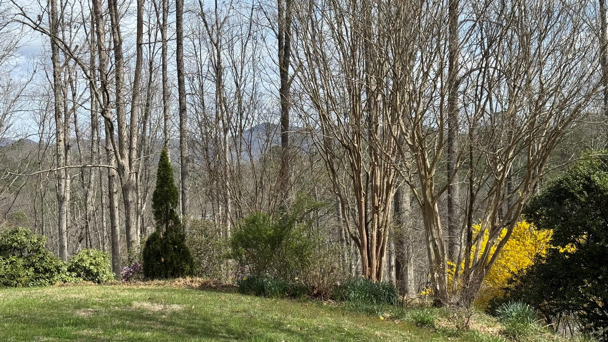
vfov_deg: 22.6
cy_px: 212
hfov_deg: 39.2
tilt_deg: -0.7
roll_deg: +3.0
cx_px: 301
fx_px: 854
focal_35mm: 53
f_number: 1.78
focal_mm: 6.76
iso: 64
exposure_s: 1/3817
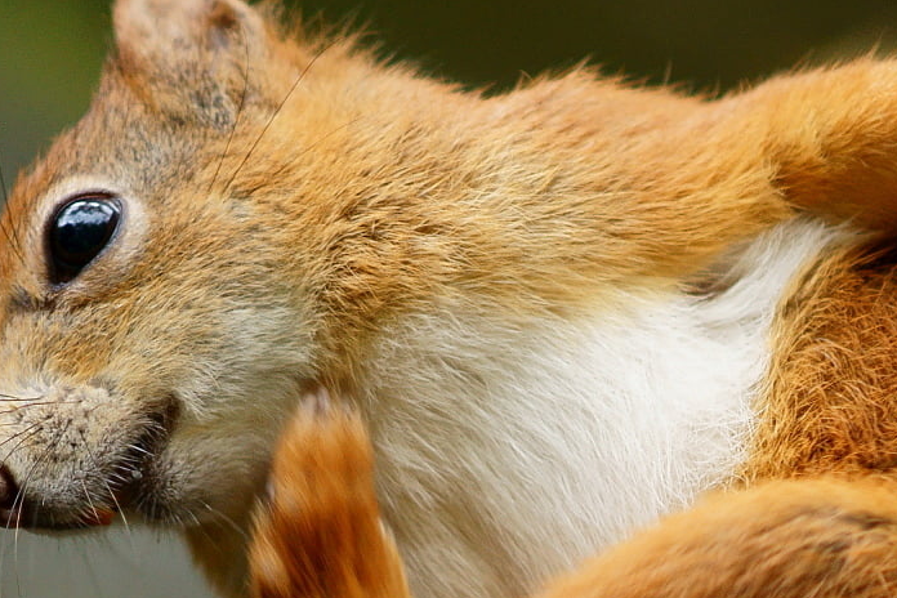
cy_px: 626
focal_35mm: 699
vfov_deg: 2.0
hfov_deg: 2.9
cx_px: 955
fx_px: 17409
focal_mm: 135
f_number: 2.8
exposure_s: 1/250
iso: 250
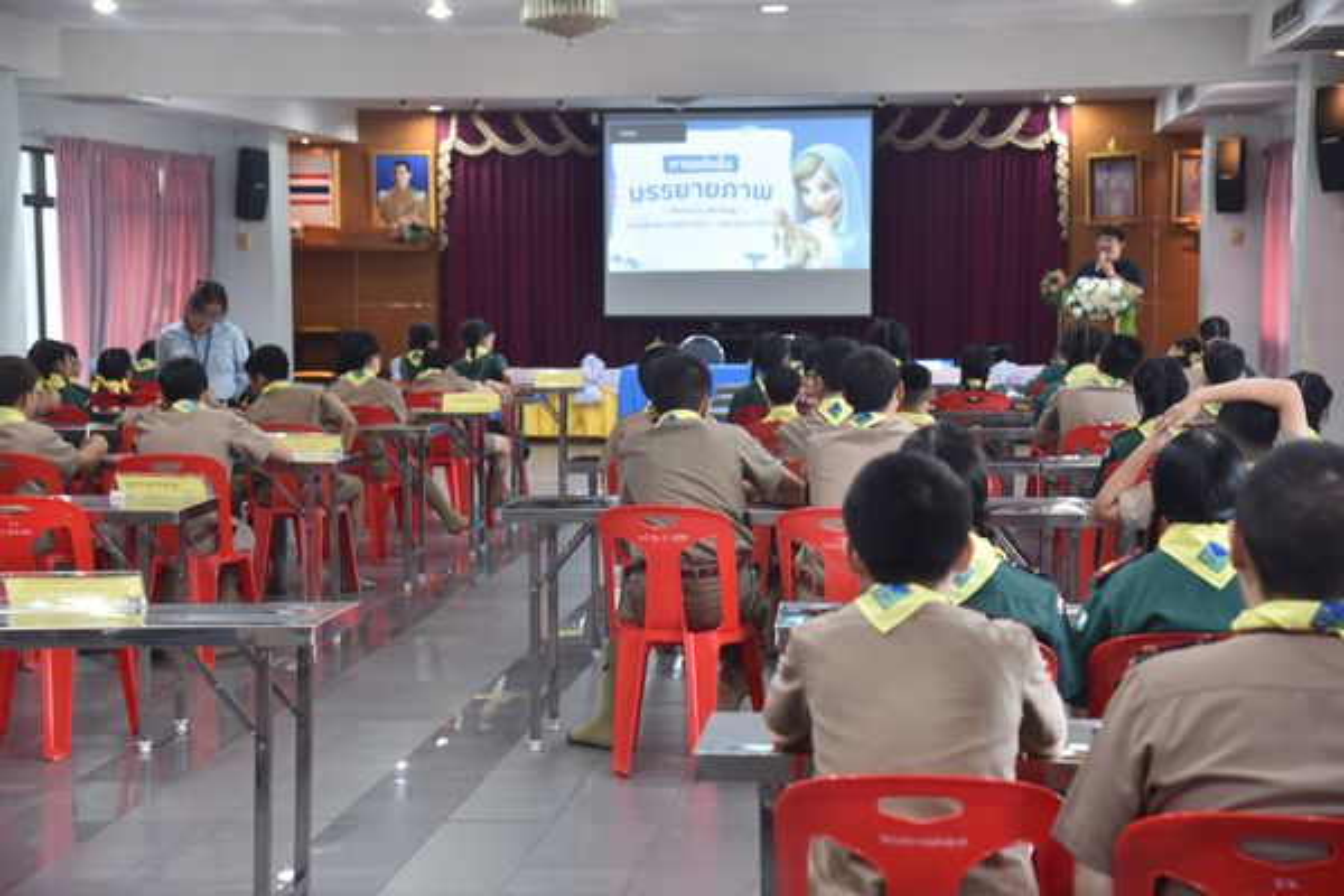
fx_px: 2912
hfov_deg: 26.0
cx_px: 672
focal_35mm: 78
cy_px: 448
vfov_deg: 17.5
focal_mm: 78
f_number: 4
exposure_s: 1/25
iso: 1000
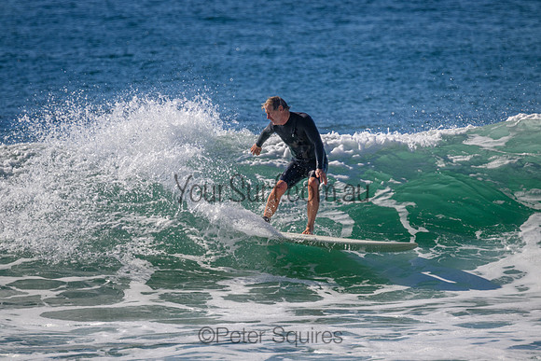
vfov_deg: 1.8
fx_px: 11423
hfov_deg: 2.7
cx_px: 270
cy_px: 180
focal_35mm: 760
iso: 720
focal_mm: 760
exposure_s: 1/1600
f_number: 11
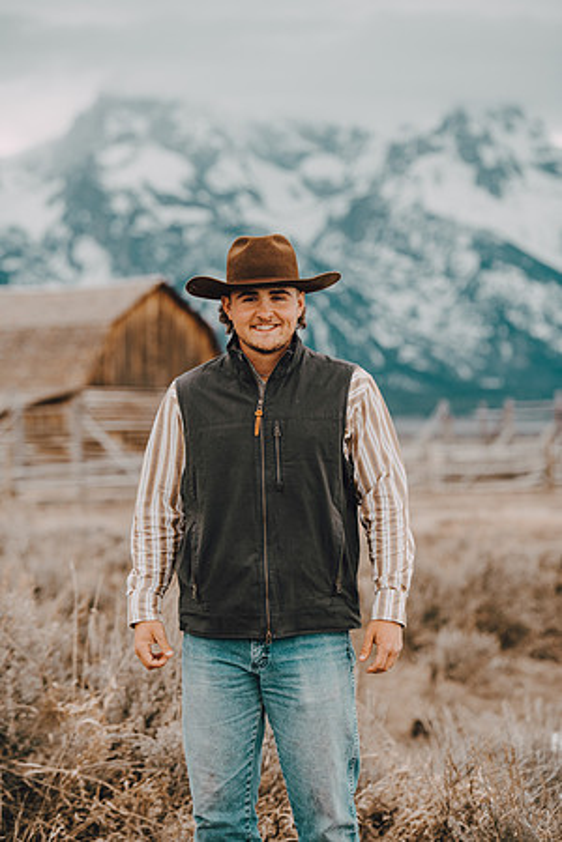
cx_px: 281
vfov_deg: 18.3
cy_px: 421
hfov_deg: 12.2
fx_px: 2622
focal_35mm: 112
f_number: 4
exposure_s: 1/400
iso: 400
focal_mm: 112
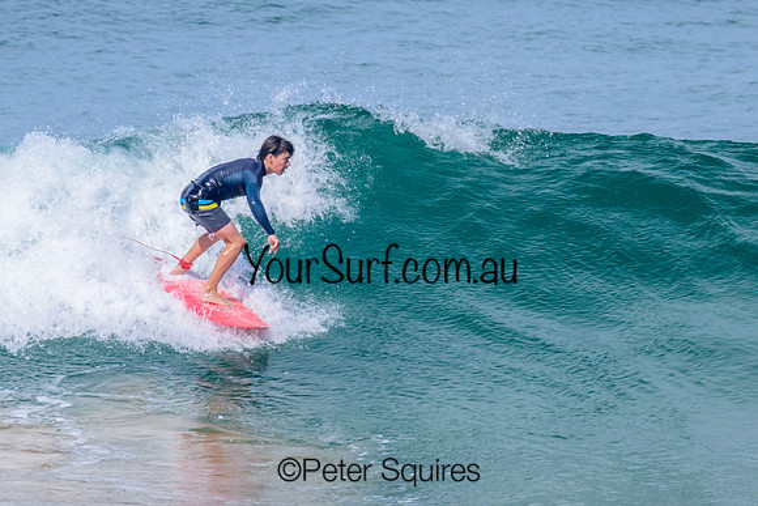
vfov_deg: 1.3
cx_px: 333
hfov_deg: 1.9
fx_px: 23050
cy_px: 228
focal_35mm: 1095
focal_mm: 800
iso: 640
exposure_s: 1/2000
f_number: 11
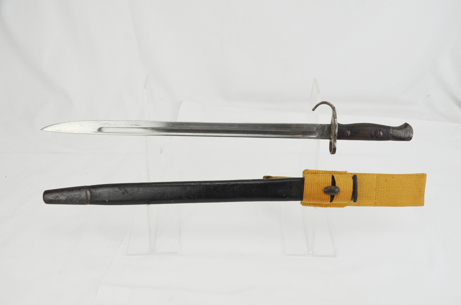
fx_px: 498
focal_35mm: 39
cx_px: 230
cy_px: 152
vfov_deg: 34.1
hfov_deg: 49.6
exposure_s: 1/125
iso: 220
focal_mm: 26
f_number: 5.6
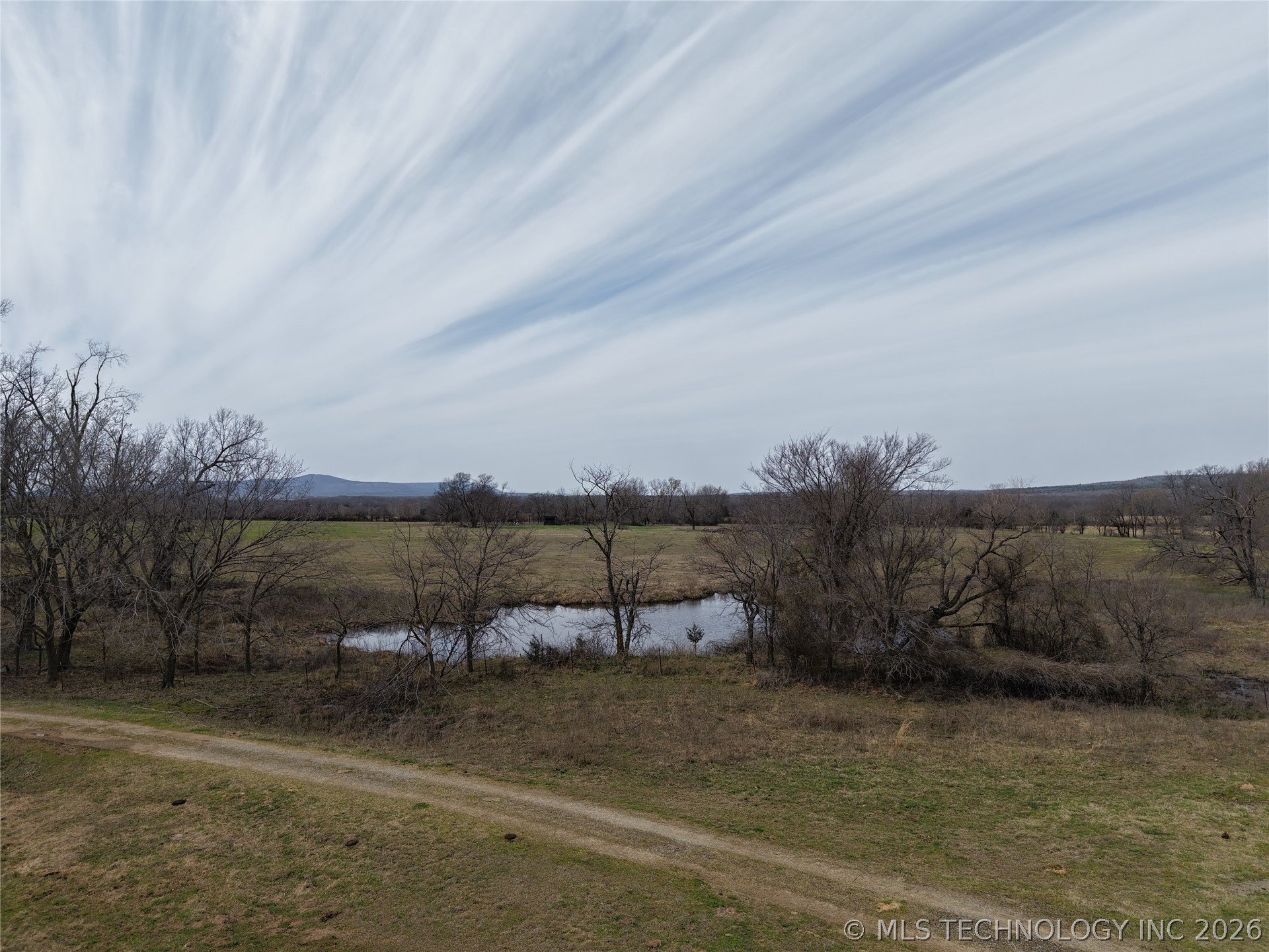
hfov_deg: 71.6
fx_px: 880
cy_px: 476
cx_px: 634
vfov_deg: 56.8
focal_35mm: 24
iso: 140
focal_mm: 8.67
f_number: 1.8
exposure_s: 1/5000
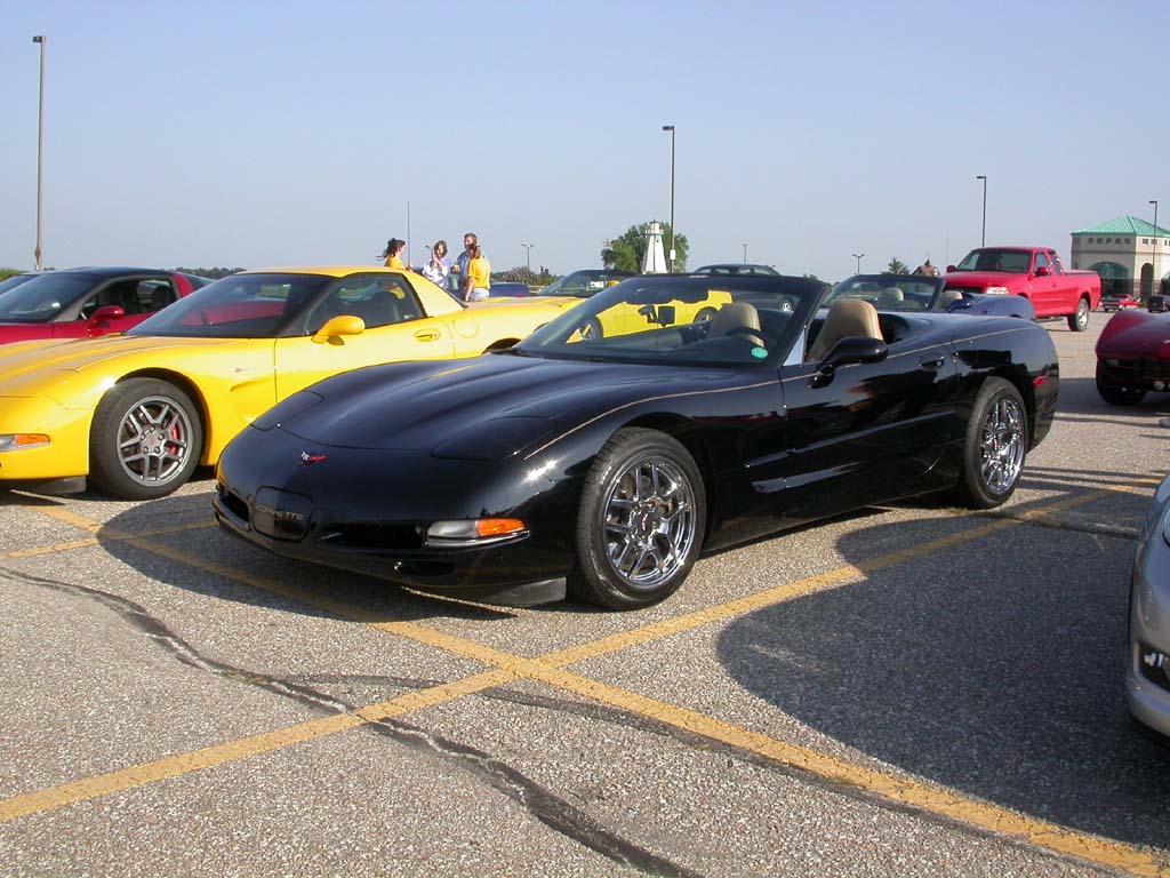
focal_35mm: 38
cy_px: 439
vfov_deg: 37.7
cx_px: 585
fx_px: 1284
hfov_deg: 49.0
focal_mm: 7.85
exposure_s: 1/294
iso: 100
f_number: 6.7
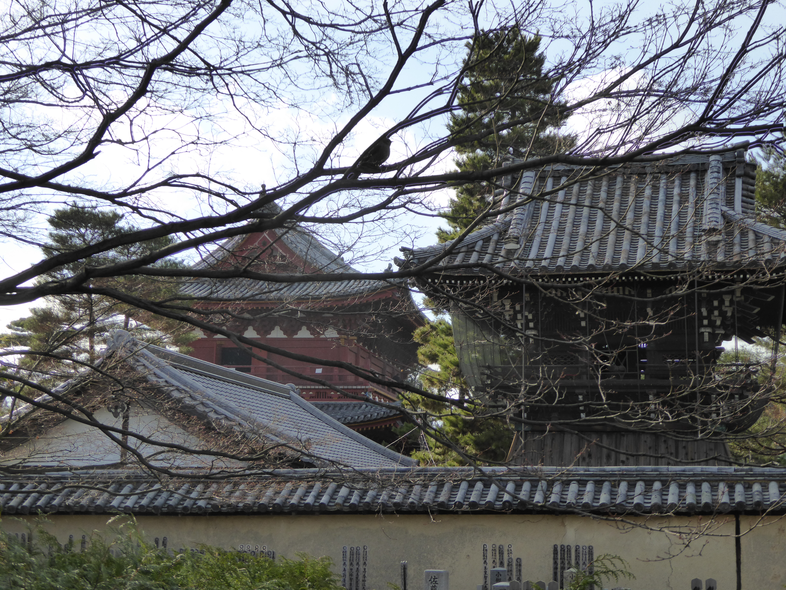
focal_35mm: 60
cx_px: 393
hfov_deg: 32.2
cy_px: 295
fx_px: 1362
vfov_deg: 24.4
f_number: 4.2
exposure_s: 1/640
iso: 200
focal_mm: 10.3
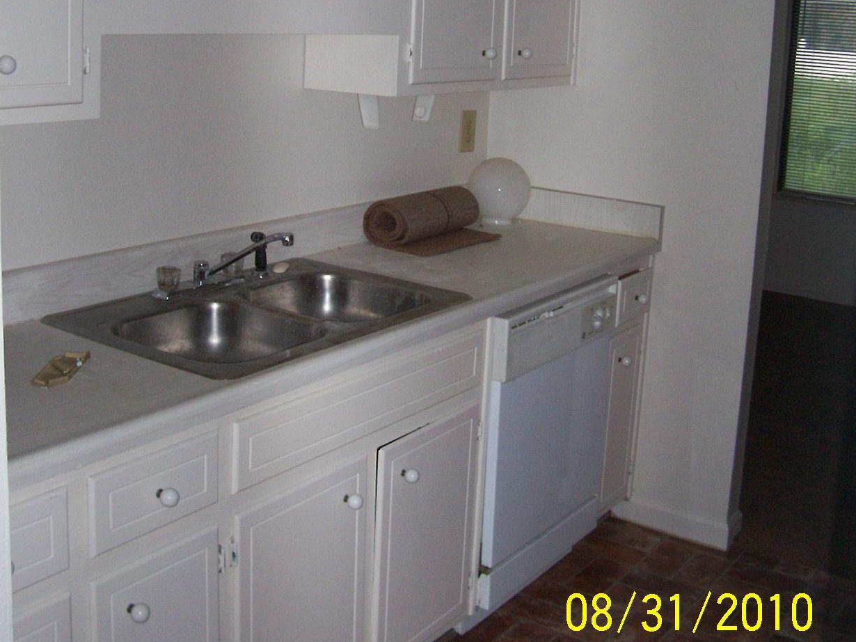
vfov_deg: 31.1
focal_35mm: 46
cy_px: 181
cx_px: 424
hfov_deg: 41.2
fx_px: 1137
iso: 140
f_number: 2.7
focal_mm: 5.6
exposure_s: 1/112
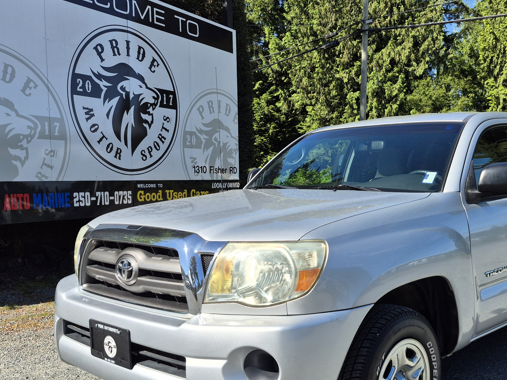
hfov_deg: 48.2
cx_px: 334
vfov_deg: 37.6
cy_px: 229
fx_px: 557
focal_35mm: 38
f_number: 1.8
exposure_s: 1/1284
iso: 25
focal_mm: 5.4
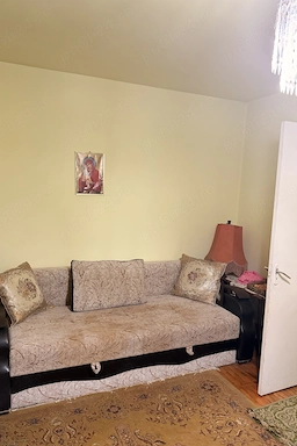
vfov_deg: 69.4
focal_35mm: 26
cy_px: 231
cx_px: 137
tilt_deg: -7.7
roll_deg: -2.3
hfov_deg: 49.5
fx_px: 322
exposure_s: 1/50
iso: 500
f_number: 1.78
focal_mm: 6.76
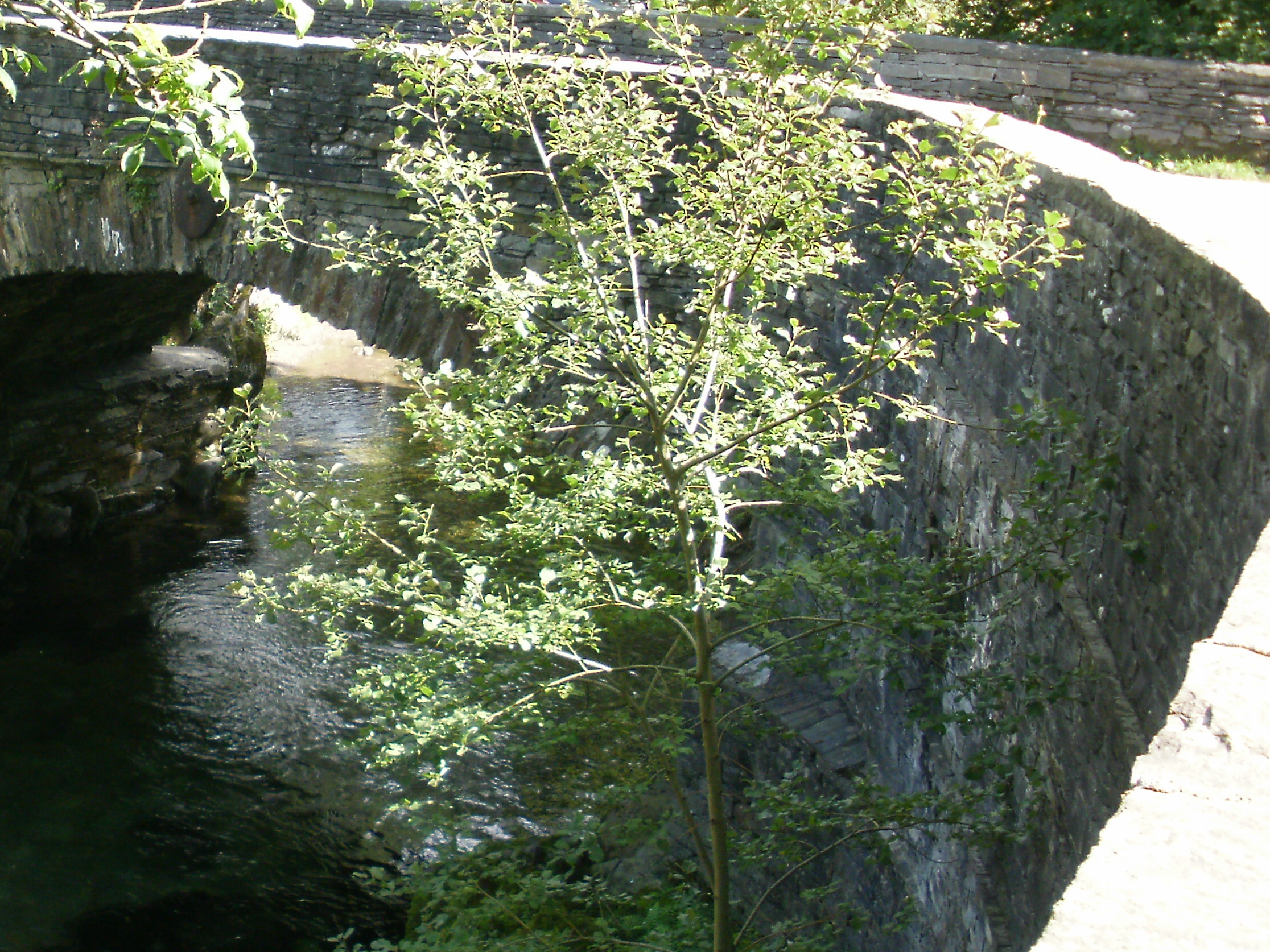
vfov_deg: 22.9
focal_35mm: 64
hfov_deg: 29.6
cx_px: 258
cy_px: 418
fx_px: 2348
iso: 100
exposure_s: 1/125
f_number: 3.5
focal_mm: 6.3
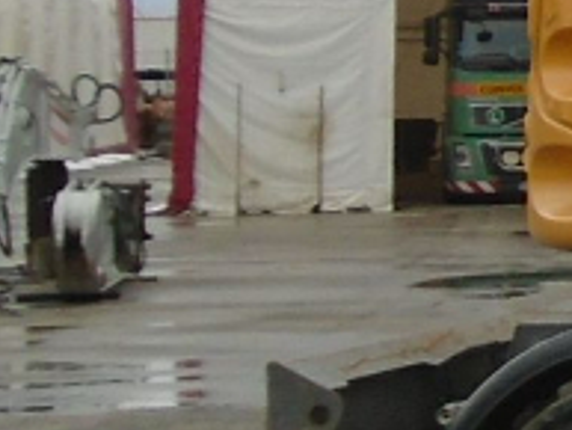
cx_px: 1609
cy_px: -15
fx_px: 2976
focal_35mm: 180
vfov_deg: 8.2
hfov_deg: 9.2
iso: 100
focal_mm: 4.6
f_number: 3.2
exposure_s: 1/1000
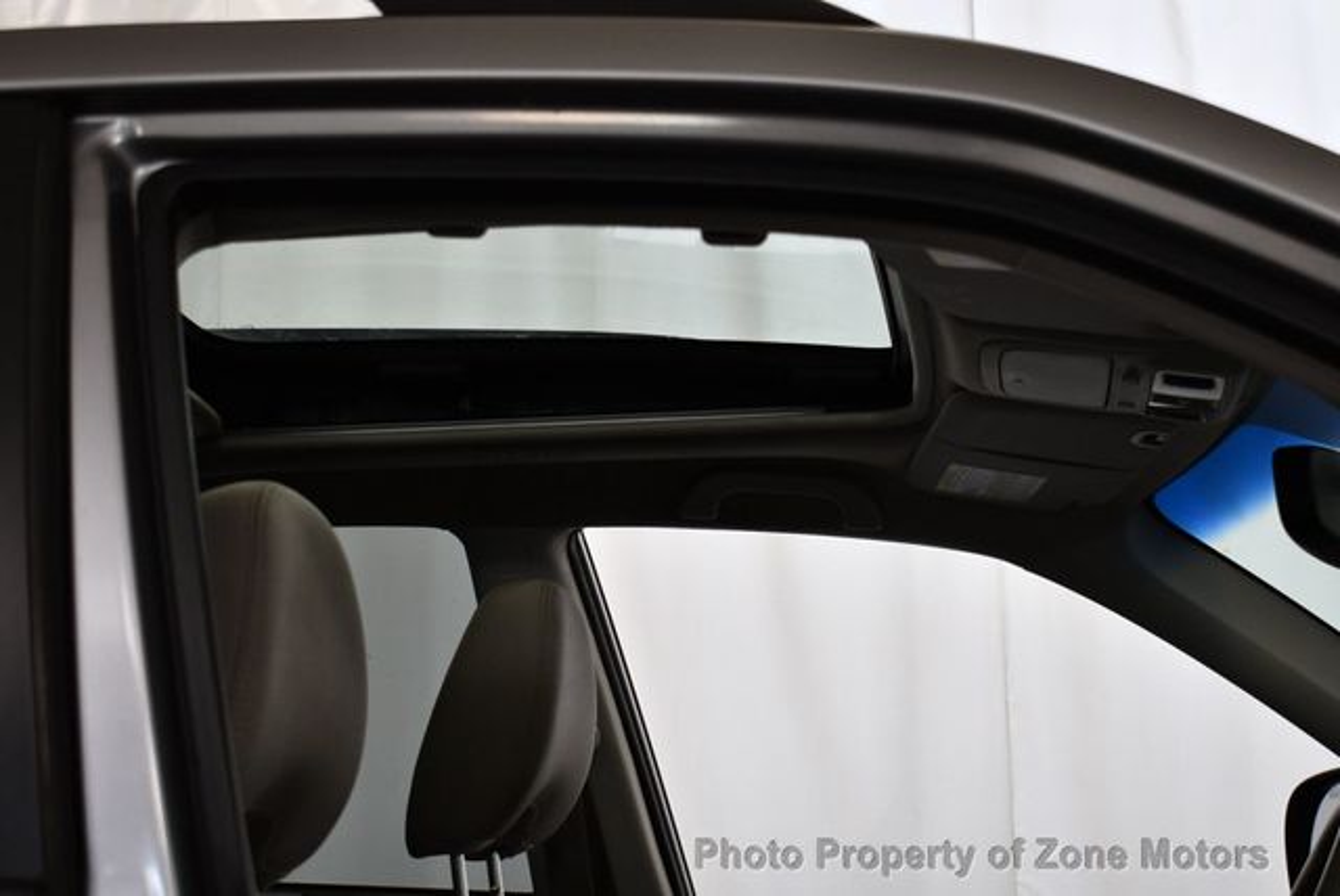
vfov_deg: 21.3
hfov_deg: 31.4
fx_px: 2384
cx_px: 670
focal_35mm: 64
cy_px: 448
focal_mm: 32
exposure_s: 1/250
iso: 640
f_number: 4.5
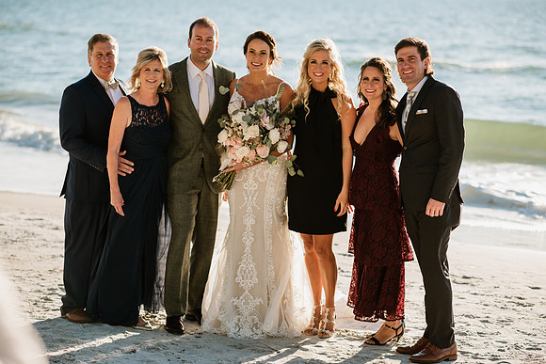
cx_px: 273
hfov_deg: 23.9
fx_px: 1289
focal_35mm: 85
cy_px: 182
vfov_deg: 16.1
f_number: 2.8
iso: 100
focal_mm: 85
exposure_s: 1/800
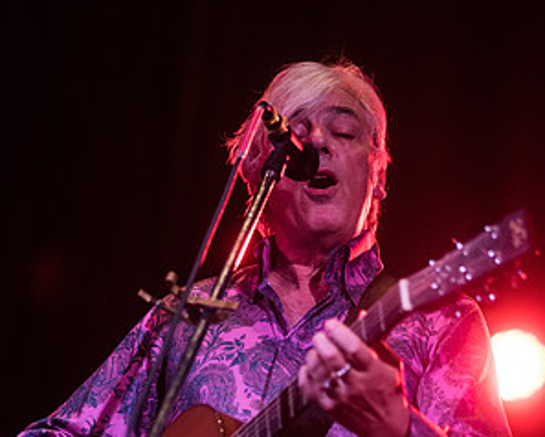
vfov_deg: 9.4
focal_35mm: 165
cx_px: 272
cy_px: 308
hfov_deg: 11.7
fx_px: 2663
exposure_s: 1/320
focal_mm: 116
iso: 2000
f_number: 3.2
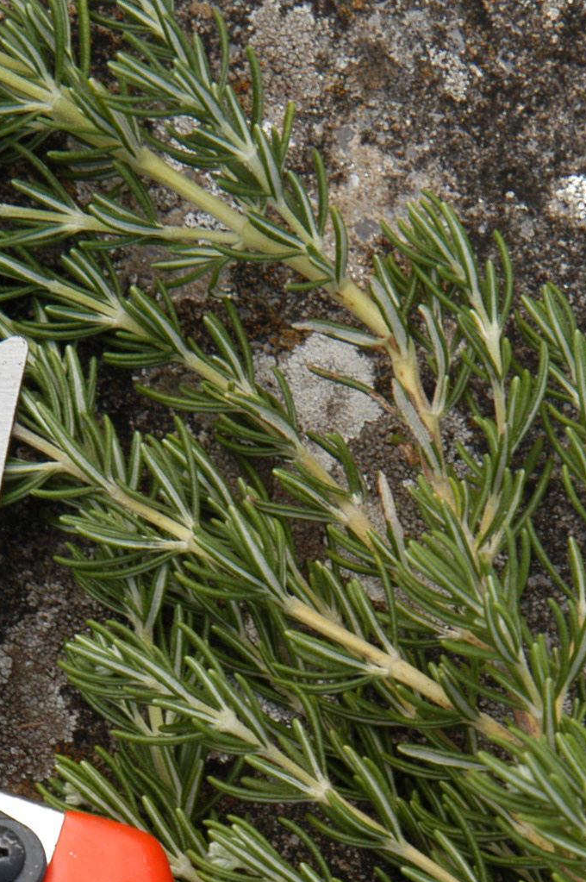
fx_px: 7119
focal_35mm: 291
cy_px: 1110
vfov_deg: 7.0
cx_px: -64
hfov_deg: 4.7
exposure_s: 1/125
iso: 200
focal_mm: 66
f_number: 9
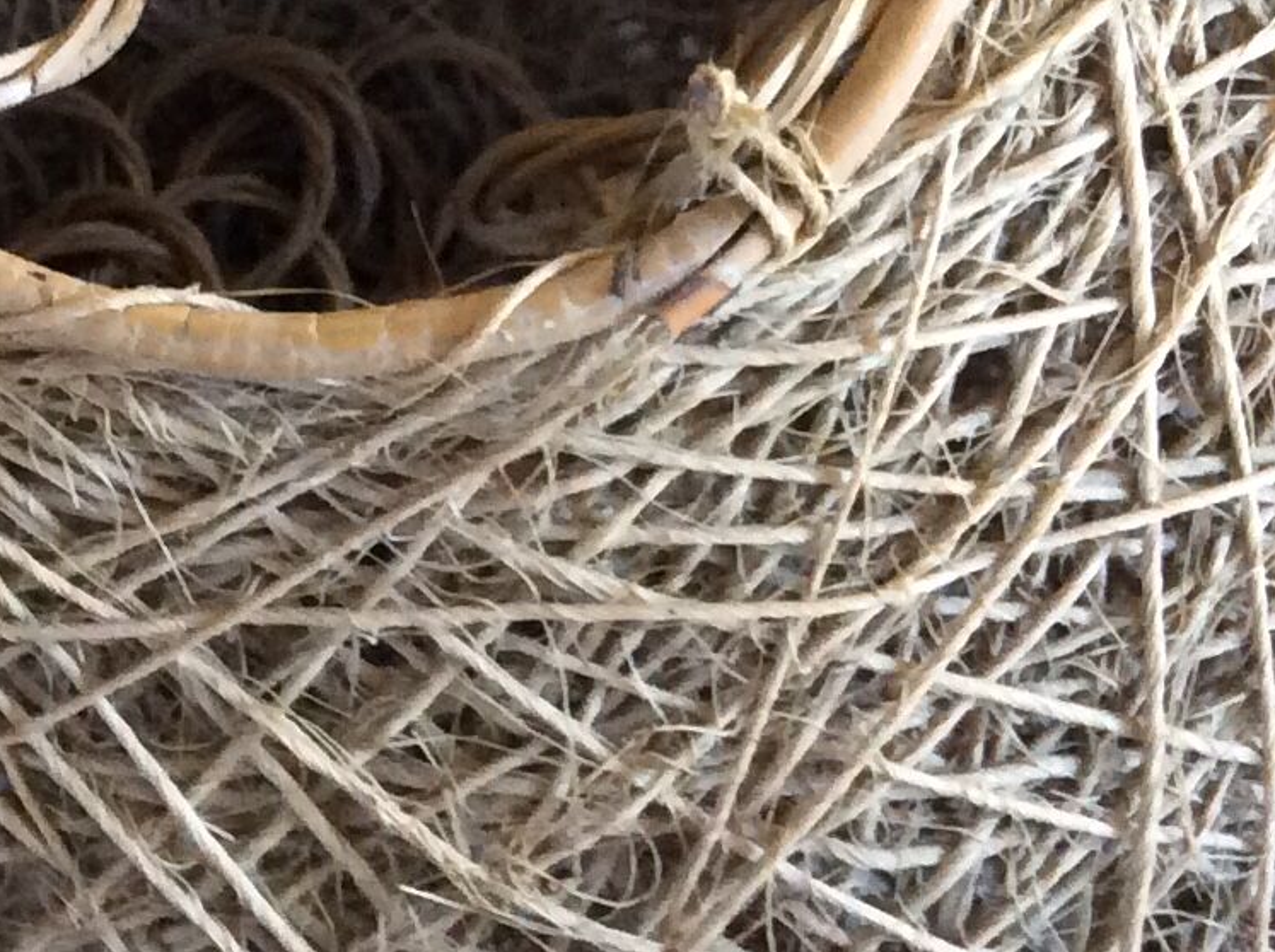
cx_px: 184
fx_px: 4083
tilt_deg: -74.4
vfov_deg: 13.1
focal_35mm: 111
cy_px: -15
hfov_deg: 17.5
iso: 200
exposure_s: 1/25
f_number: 2.4
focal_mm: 3.3
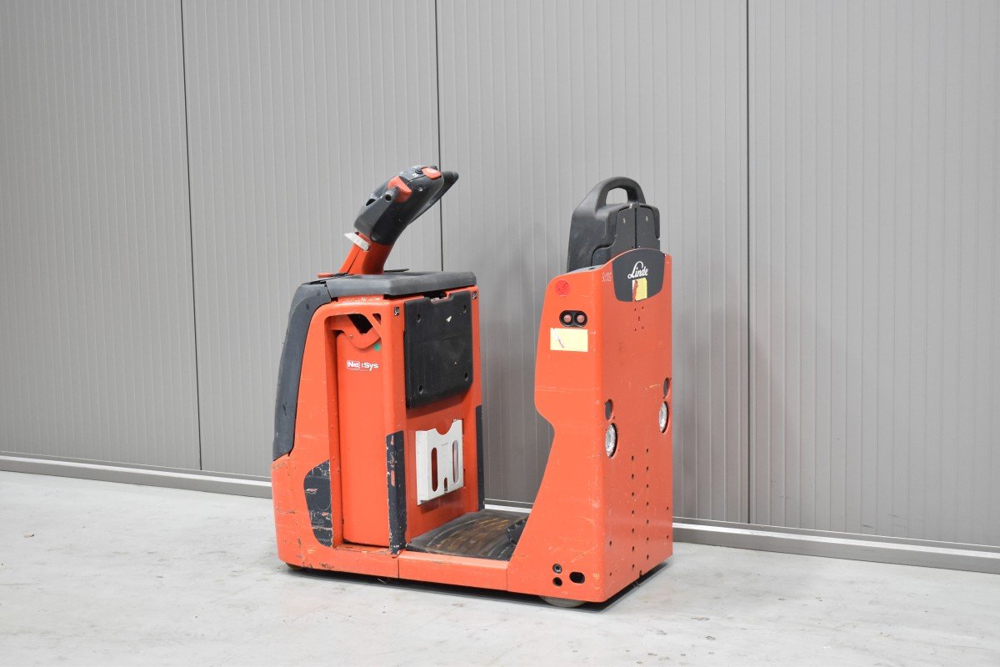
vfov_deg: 25.8
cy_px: 334
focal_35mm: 52
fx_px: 1458
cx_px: 500
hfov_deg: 37.9
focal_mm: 35
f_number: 5
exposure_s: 1/25
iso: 1250
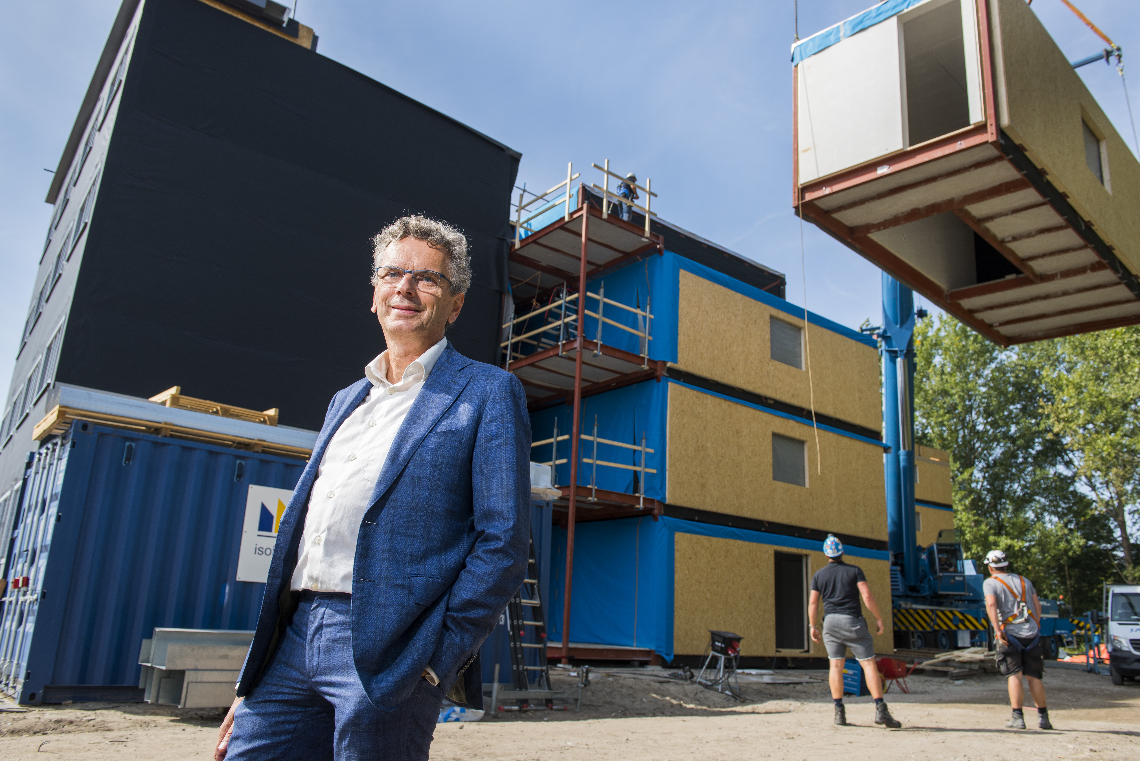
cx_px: 570
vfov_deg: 48.0
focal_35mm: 27
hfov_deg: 67.4
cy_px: 380
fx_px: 855
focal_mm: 27
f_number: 7.1
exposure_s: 1/250
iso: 100
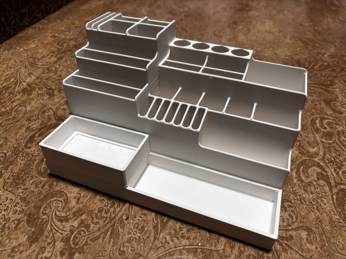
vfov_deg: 53.1
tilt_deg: -40.3
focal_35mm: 26
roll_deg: -1.0
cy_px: 130
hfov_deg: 67.3
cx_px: 173
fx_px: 260
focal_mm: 5.96
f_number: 1.6
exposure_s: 1/60
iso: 250
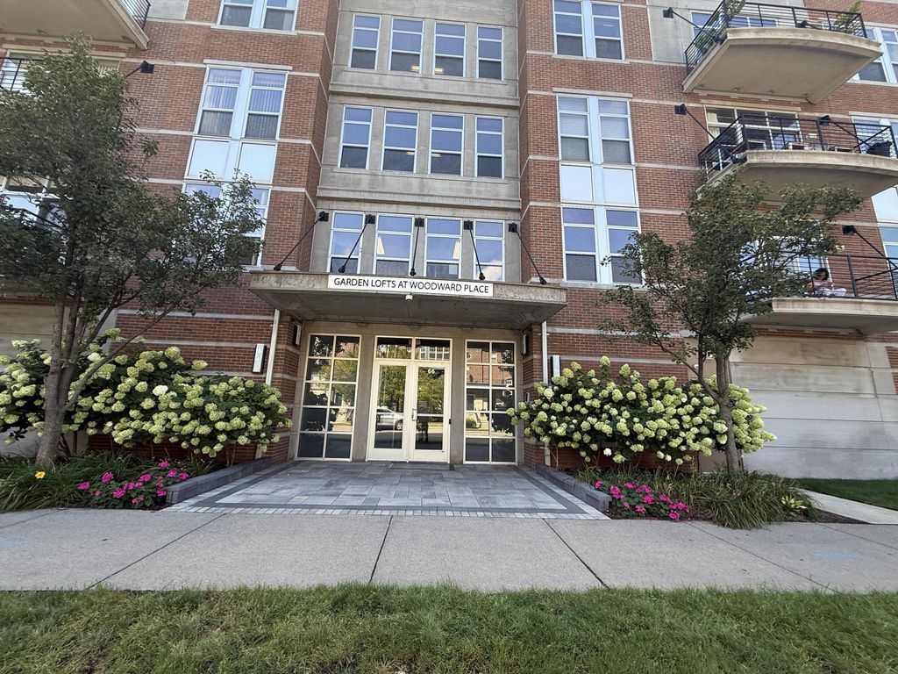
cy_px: 337
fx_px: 363
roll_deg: -1.5
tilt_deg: +14.0
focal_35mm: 14
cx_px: 449
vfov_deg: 85.7
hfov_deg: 102.1
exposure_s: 1/262
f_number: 2.2
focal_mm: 2.22
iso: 50
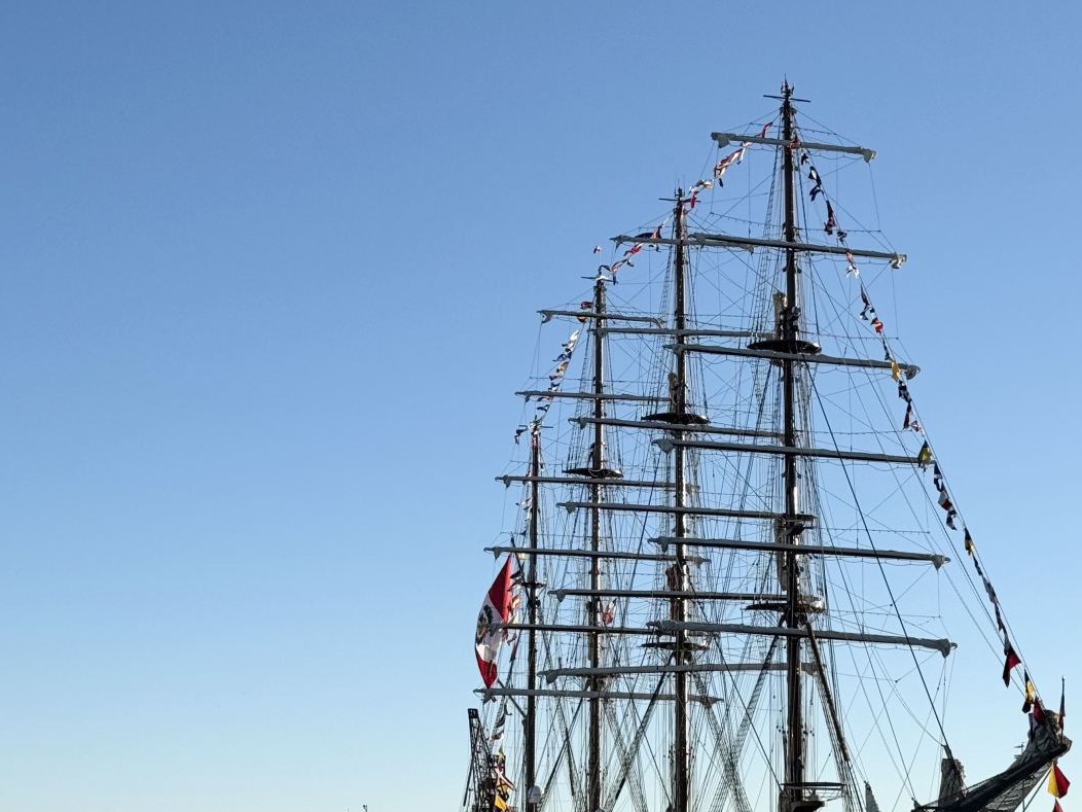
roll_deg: -0.6
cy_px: 501
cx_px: 673
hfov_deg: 26.6
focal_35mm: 73
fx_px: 2282
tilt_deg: +9.5
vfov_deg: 20.1
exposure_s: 1/5376
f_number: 1.78
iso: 64
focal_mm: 6.86
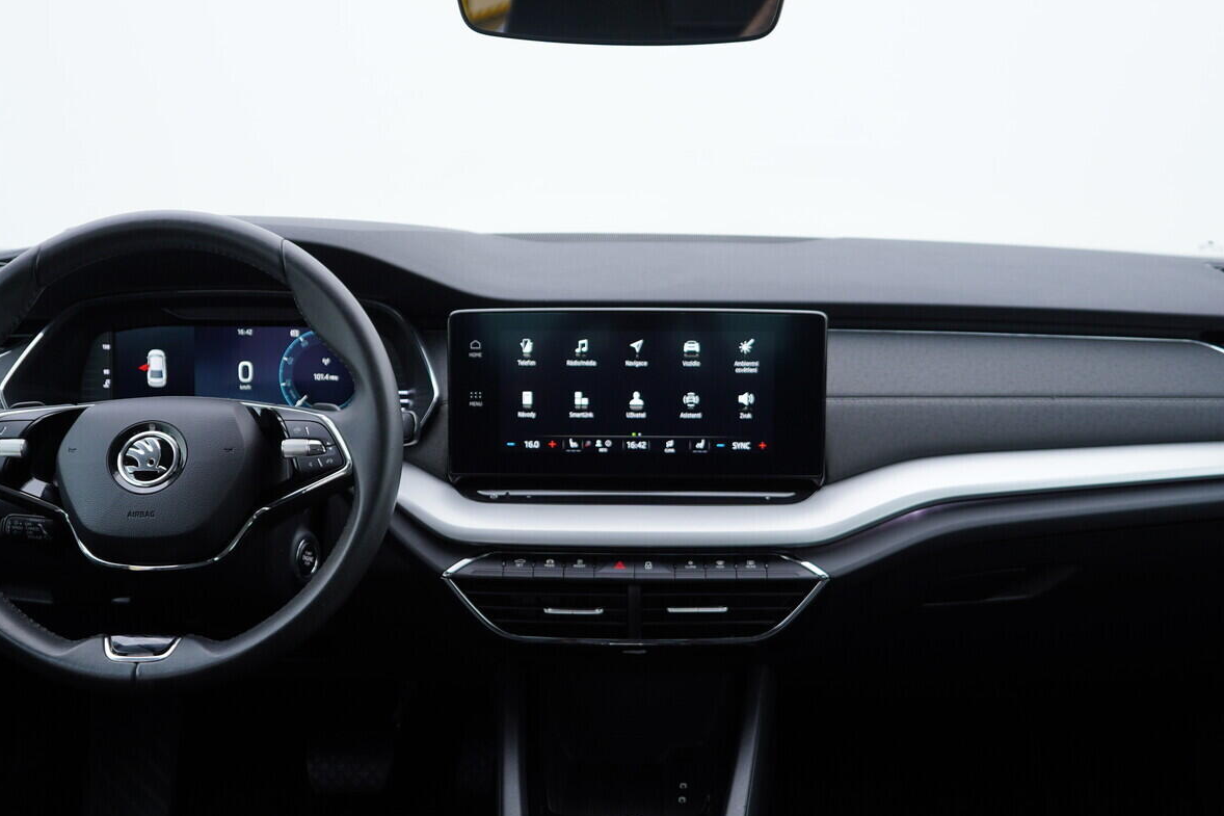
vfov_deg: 30.4
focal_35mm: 44
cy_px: 481
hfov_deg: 44.5
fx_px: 1496
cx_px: 593
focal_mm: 24
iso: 125
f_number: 2.8
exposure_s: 1/40
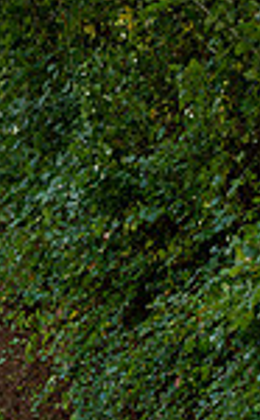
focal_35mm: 340
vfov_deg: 6.2
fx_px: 3877
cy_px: 237
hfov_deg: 3.8
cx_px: -447
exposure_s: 1/320
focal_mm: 86
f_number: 3.2
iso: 200
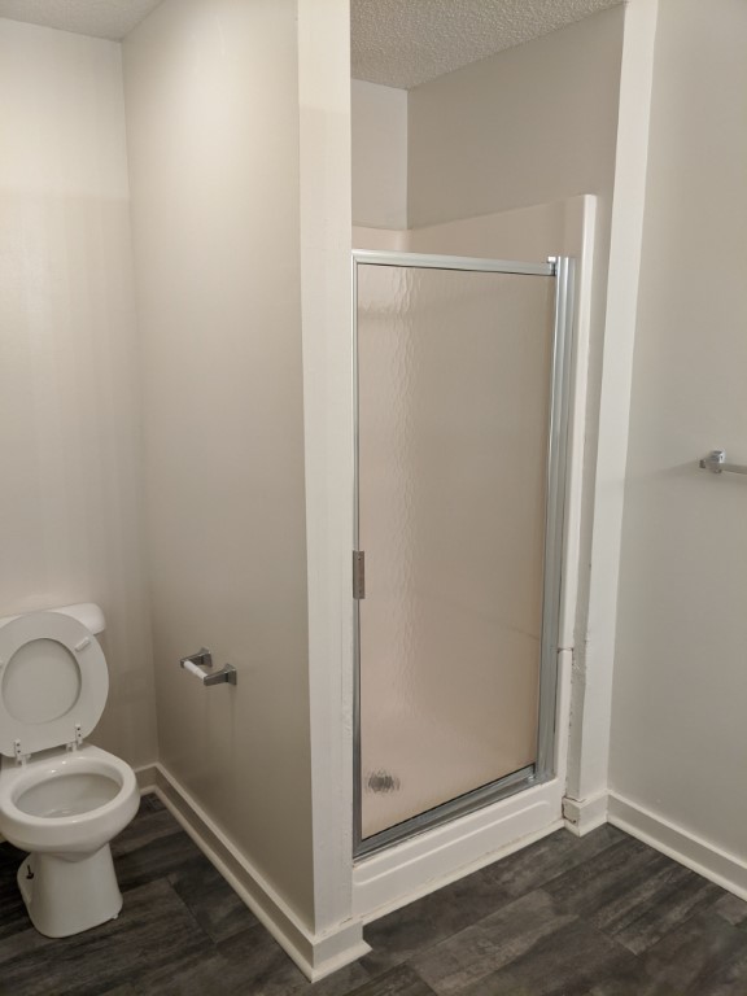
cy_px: 498
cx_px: 374
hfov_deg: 51.4
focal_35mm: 27
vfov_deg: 65.3
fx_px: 777
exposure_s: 1/40
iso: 264
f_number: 1.8
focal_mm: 4.44
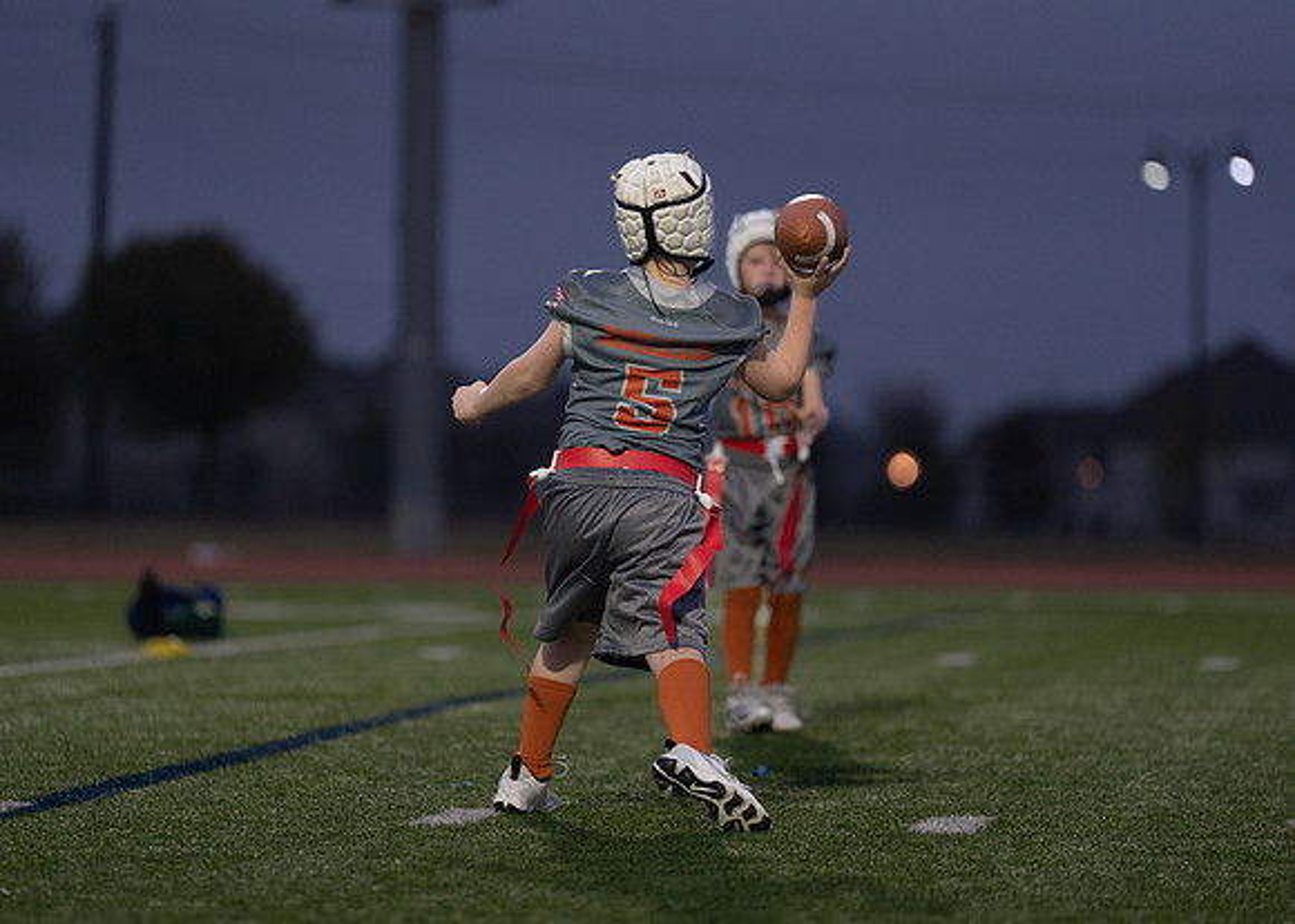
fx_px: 7706
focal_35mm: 210
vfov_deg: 6.9
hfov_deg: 9.6
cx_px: 648
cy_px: 462
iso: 1250
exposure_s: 1/800
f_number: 2.8
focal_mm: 200
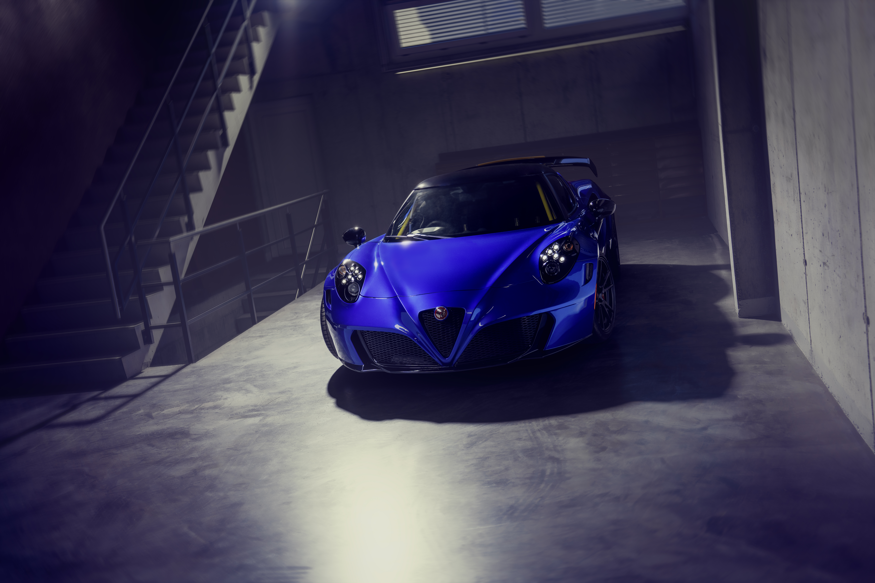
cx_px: 438
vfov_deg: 34.2
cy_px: 292
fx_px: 948
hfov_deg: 49.6
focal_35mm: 39
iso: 100
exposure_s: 1/800
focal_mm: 39
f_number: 4
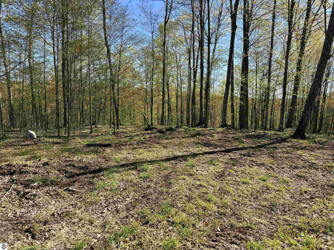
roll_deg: -1.5
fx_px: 232
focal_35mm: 24
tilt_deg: -7.1
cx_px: 167
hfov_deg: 71.6
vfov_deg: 56.8
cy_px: 125
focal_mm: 6.76
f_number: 1.78
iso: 80
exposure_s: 1/1855
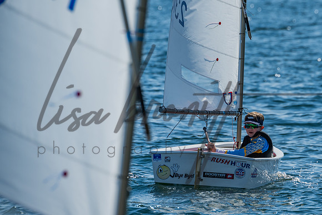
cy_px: 99
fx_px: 5237
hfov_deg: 3.5
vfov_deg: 2.4
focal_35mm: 585
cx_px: 231
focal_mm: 400
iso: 100
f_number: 8
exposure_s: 1/500
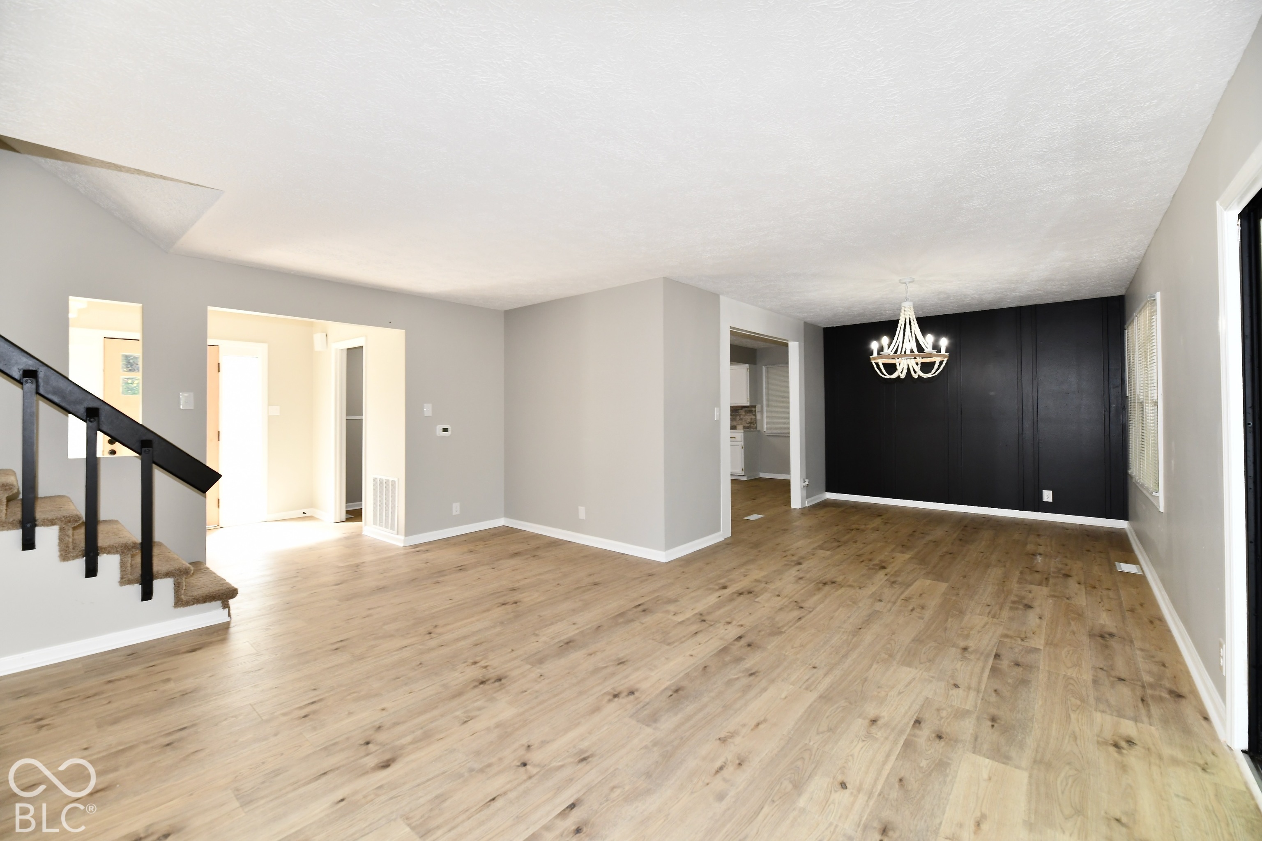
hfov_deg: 104.3
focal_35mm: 14
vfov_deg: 81.2
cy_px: 420
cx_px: 631
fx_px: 491
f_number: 6.3
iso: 640
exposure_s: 1/60
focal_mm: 14
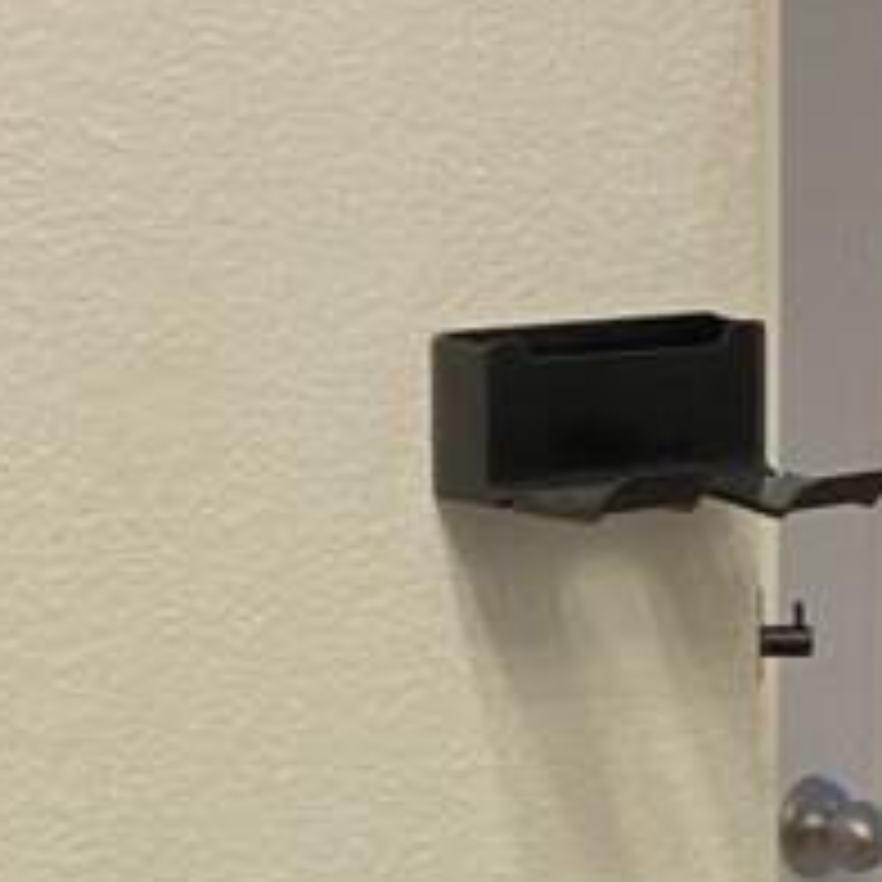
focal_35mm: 188
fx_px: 5419
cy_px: 1701
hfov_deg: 9.2
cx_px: 945
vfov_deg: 8.8
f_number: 1.8
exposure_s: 1/120
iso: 100
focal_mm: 4.25
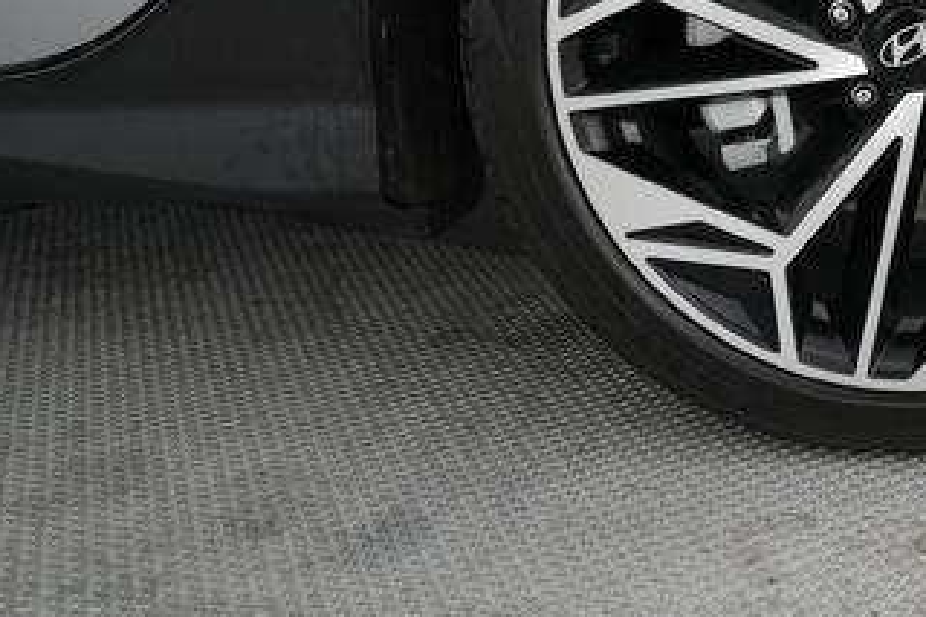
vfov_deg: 26.8
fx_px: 1234
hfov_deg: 37.1
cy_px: 29
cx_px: 912
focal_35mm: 48
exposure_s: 1/160
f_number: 2.8
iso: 4000
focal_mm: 24
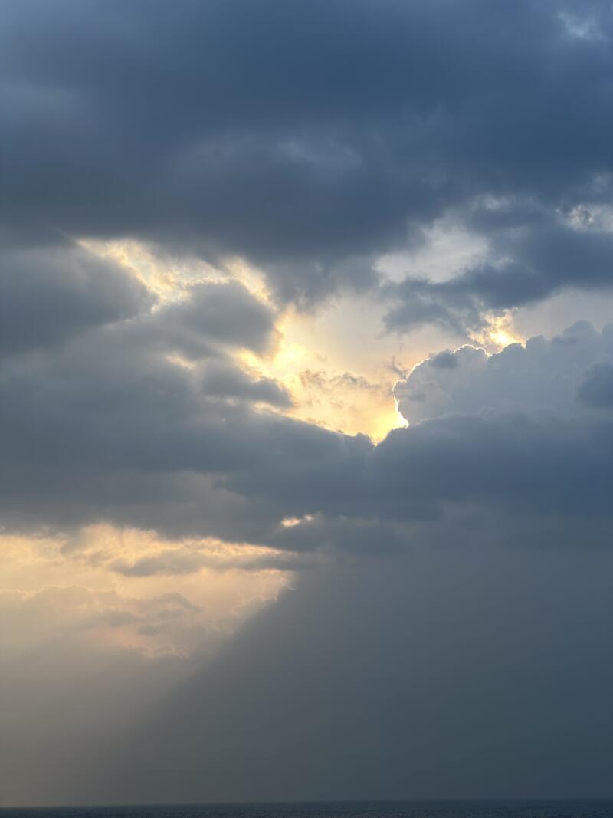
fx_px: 1818
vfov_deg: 25.3
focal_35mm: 77
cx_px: 306
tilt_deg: +12.4
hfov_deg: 19.1
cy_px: 409
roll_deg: +0.2
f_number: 2.8
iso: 32
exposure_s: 1/481
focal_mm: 9
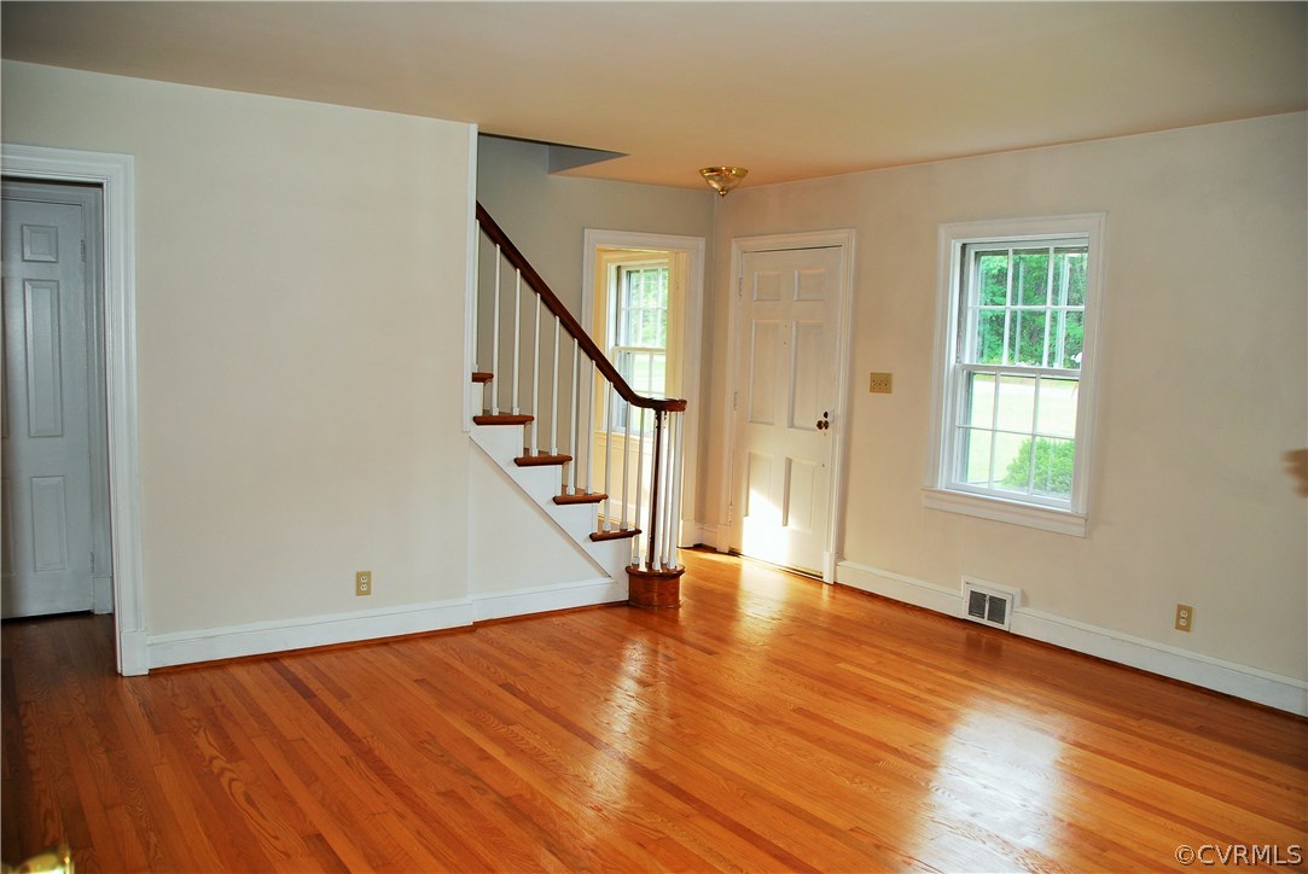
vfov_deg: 48.0
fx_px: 982
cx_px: 654
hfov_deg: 67.3
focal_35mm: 27
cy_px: 437
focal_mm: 18
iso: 200
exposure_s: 1/30
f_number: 3.5
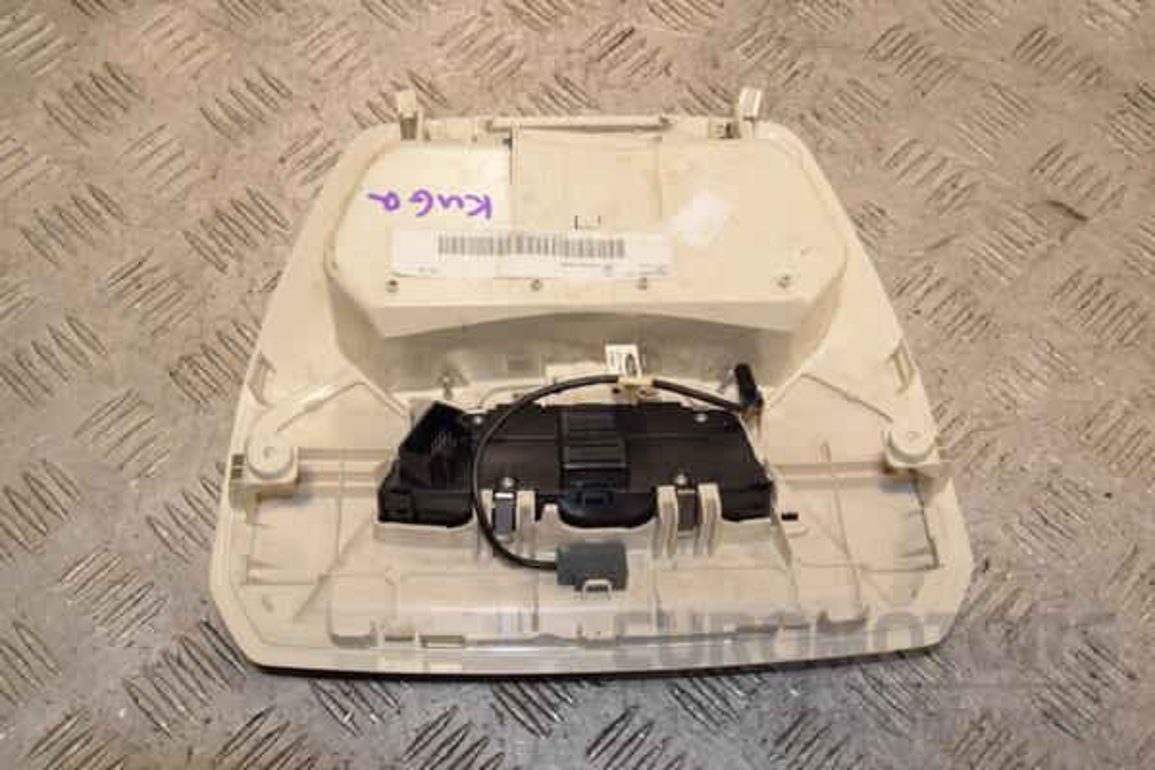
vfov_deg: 26.5
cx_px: 578
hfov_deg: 38.9
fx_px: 1636
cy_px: 385
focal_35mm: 51
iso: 800
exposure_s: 1/200
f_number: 9
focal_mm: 34
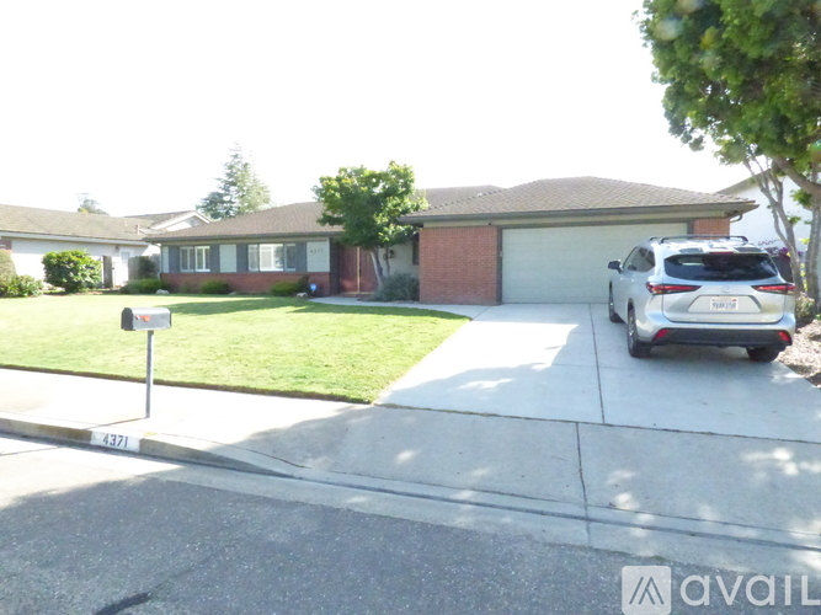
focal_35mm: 20
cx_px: 410
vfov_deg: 66.0
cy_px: 308
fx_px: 474
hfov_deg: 81.8
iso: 3200
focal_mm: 3.58
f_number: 5.6
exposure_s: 1/2000
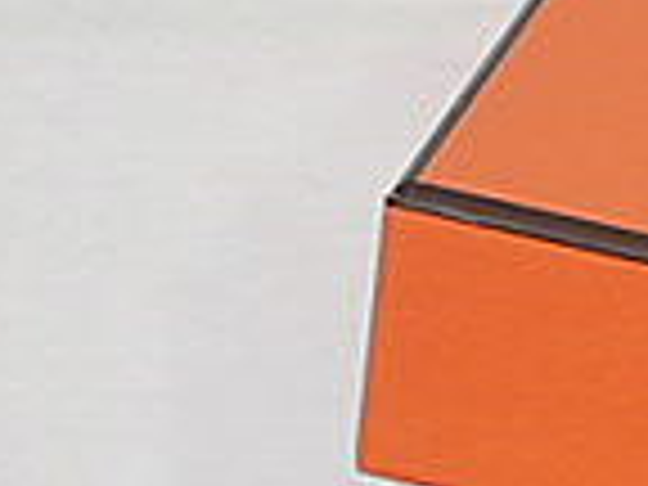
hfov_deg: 8.2
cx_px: 981
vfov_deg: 6.2
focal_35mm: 236
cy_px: 850
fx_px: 4418
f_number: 3.4
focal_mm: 9.61
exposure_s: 1/60
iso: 200
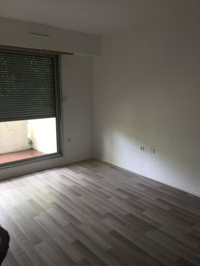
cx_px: 100
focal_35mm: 29
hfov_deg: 48.2
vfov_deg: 61.7
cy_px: 133
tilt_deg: -8.9
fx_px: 224
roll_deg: +0.2
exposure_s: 1/33
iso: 50
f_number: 2.2
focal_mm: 4.15
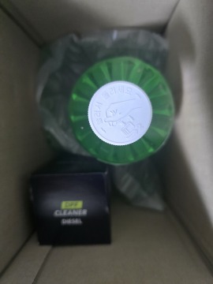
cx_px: 106
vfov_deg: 73.9
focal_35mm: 23
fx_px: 189
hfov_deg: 58.9
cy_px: 142
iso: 640
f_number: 1.7
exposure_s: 1/60
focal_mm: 6.3
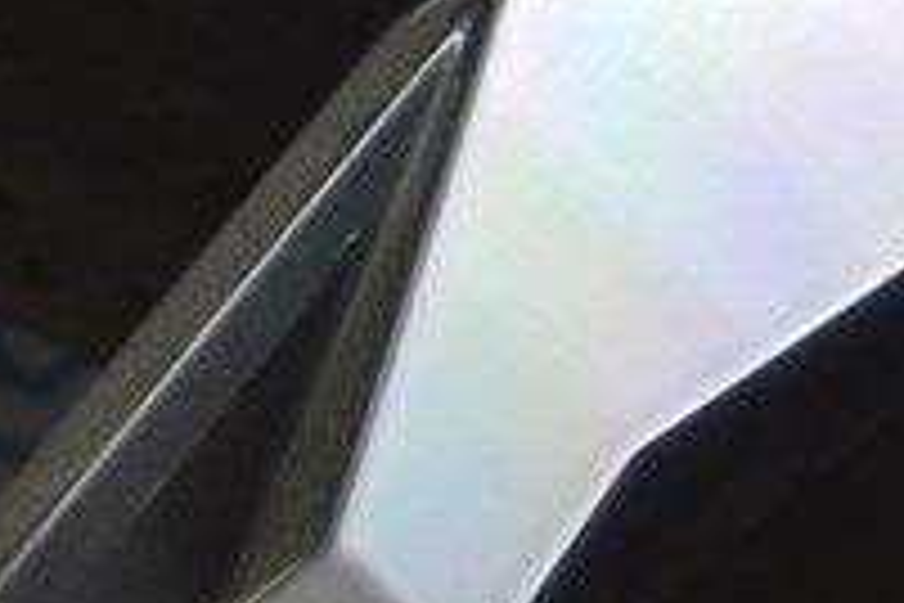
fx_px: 5373
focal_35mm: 214
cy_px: -506
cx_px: -958
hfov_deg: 9.0
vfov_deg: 6.3
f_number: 5.6
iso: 400
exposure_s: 1/20
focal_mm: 28
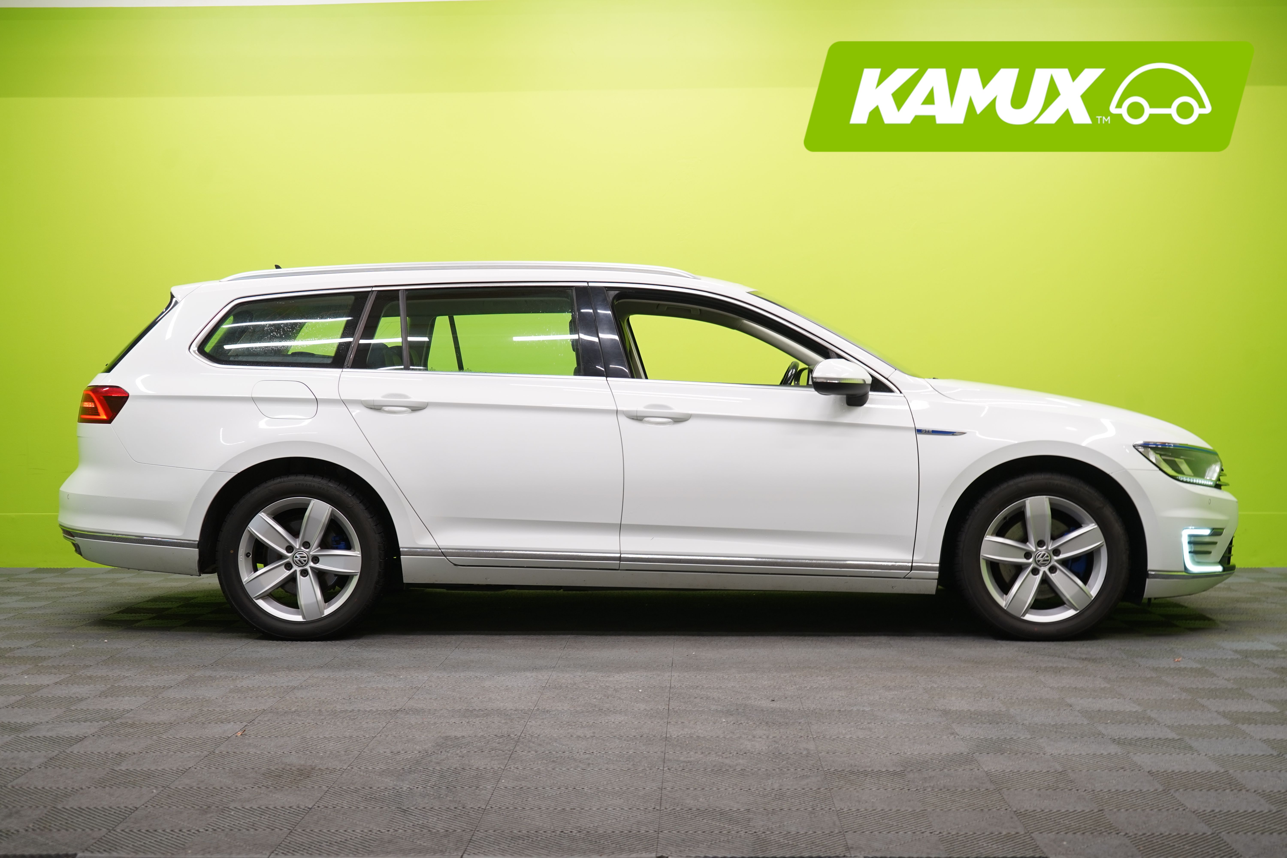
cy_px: 429
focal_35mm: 47
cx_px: 644
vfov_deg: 28.6
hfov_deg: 41.9
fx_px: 1680
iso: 400
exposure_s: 1/30
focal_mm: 47
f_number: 5
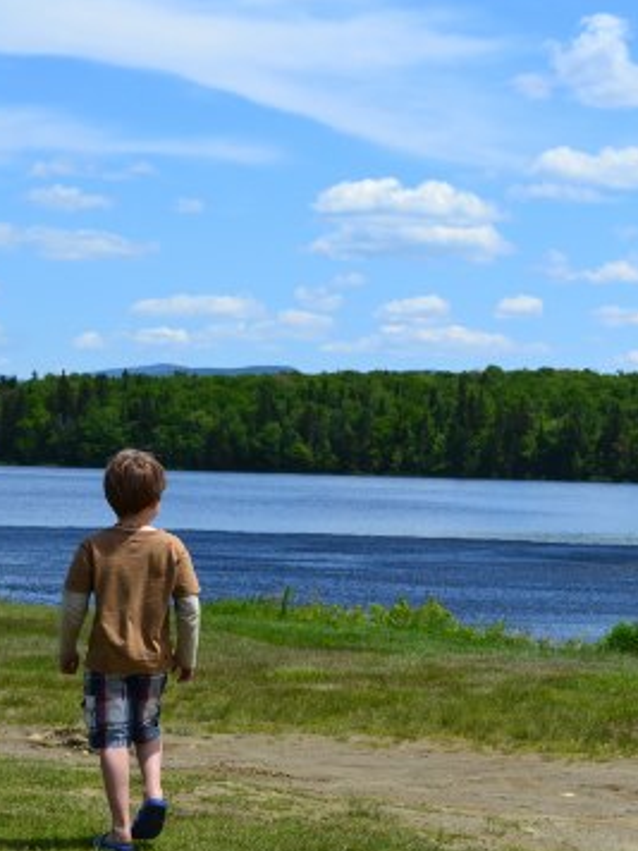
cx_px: 619
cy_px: 503
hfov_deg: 16.0
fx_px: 2233
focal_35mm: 91
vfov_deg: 21.5
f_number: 11
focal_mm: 35
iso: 400
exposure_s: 1/500
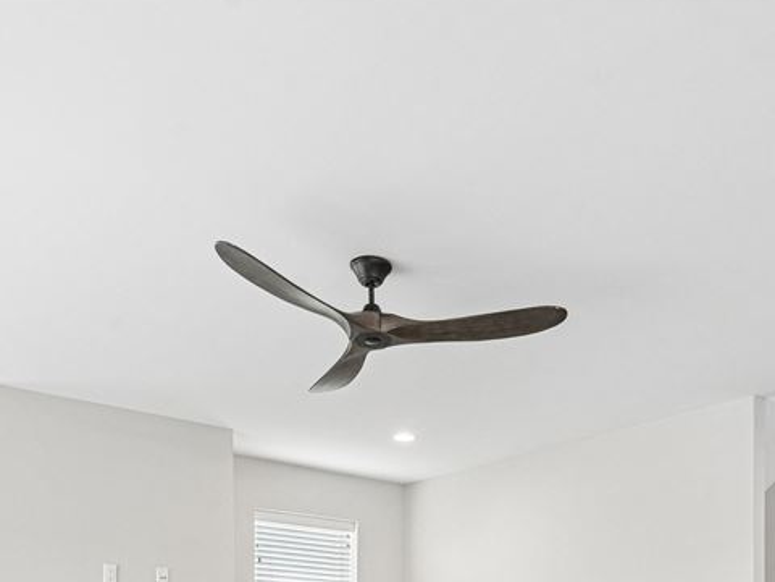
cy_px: 678
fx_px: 918
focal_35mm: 41
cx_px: 478
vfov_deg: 30.4
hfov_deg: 45.4
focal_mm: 16
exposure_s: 1/6
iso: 400
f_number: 10
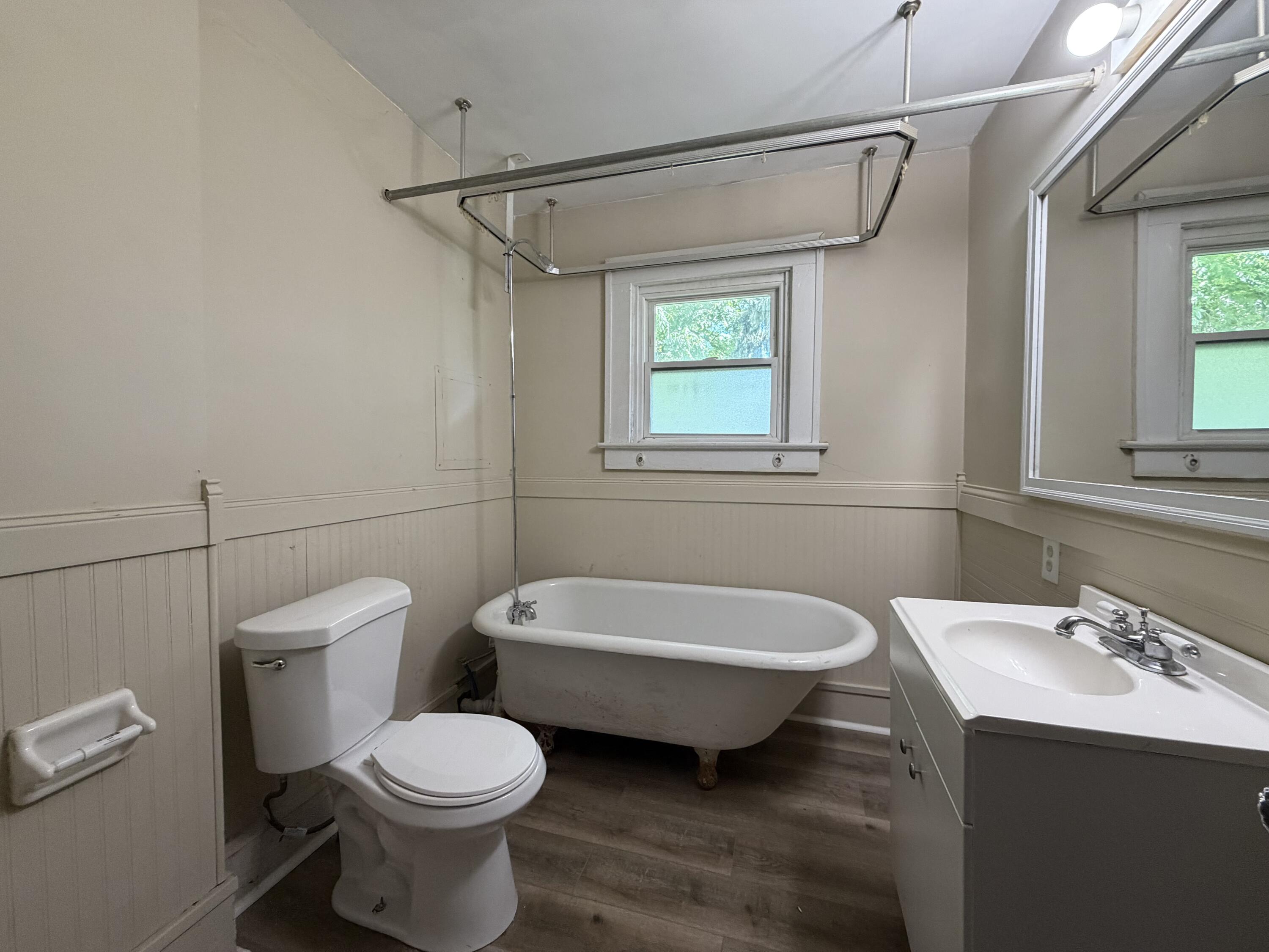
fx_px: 513
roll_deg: -0.1
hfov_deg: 102.1
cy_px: 476
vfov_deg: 85.7
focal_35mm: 14
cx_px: 634
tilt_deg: -2.2
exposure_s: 1/60
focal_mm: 2.22
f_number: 2.2
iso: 250
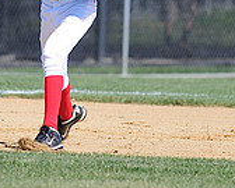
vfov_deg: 1.4
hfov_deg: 1.7
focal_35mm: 1129
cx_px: 66
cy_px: -85
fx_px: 7866
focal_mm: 300
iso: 200
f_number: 4
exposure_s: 1/1600
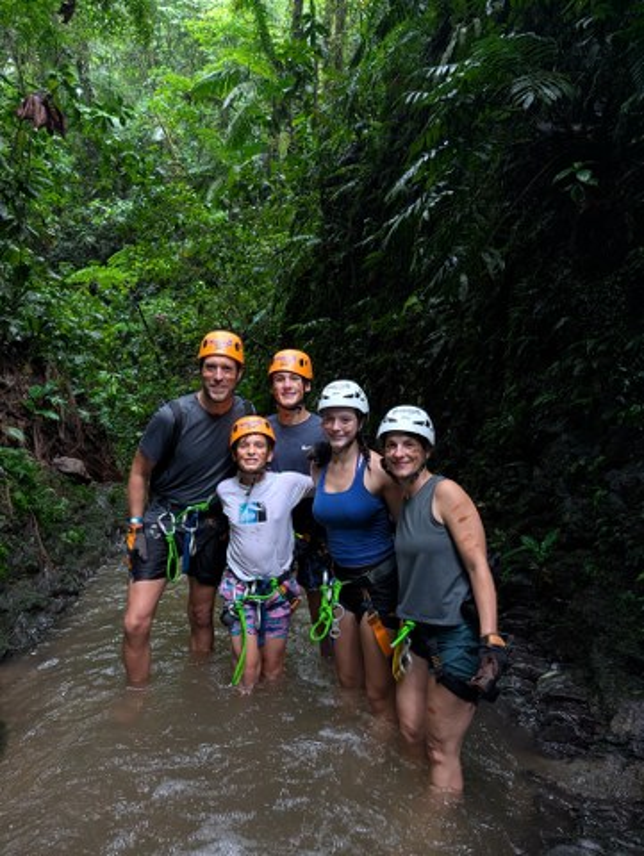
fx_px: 594
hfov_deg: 56.9
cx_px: 322
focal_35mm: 24
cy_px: 428
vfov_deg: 71.5
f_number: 1.68
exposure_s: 1/164
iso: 1055
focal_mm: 6.9
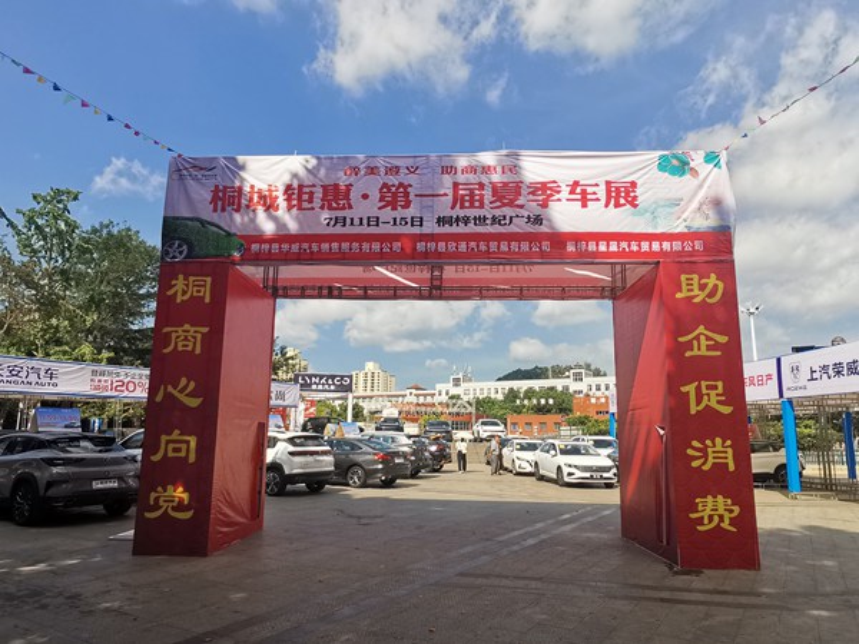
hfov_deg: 73.9
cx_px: 430
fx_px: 571
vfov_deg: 58.9
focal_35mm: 23
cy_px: 322
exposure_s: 1/1323
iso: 50
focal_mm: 2.23
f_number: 2.2
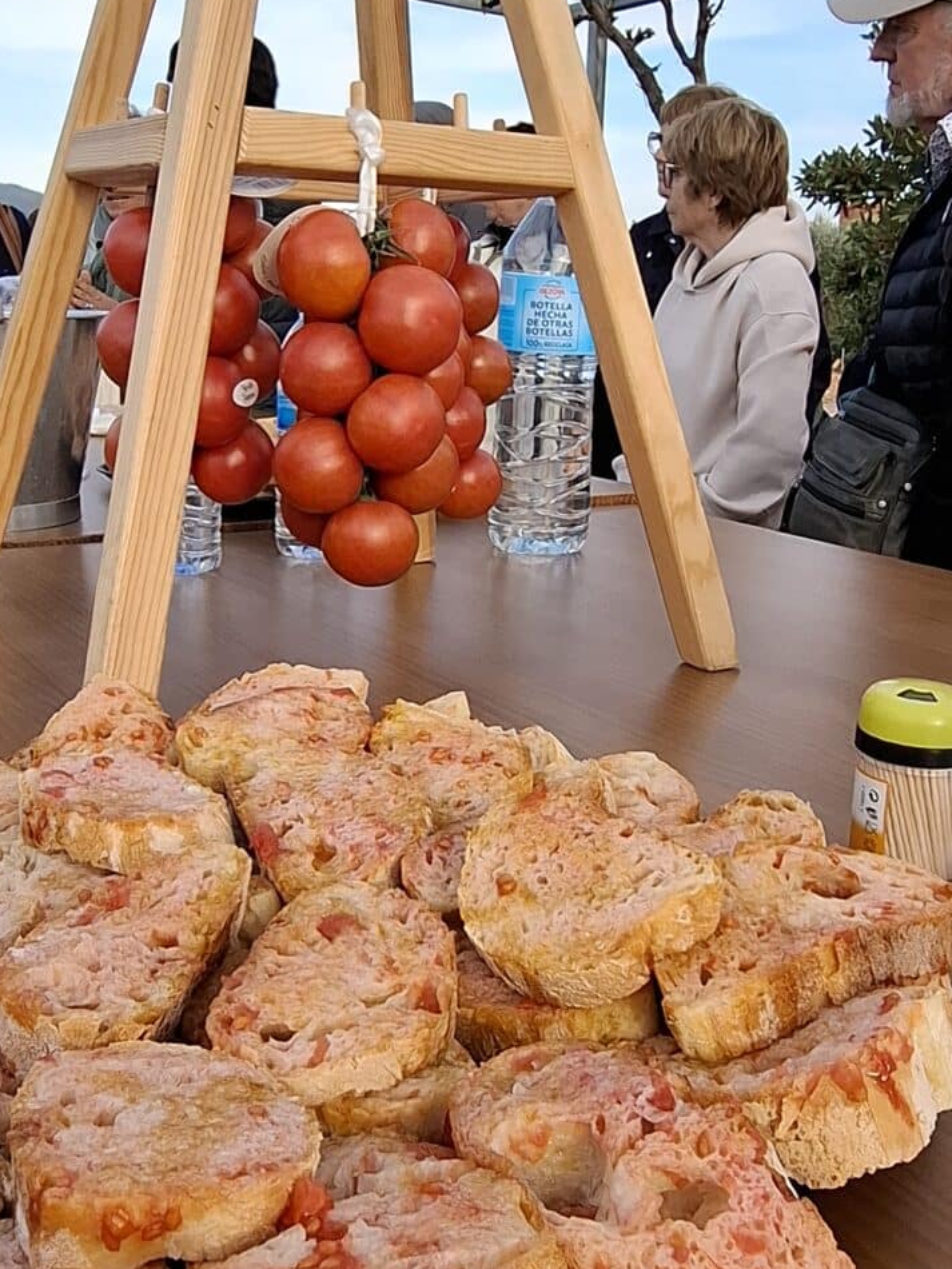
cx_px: 482
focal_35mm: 35
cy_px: 600
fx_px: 1284
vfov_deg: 52.6
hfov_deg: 40.7
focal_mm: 1.74
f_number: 2.2
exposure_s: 1/361
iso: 40
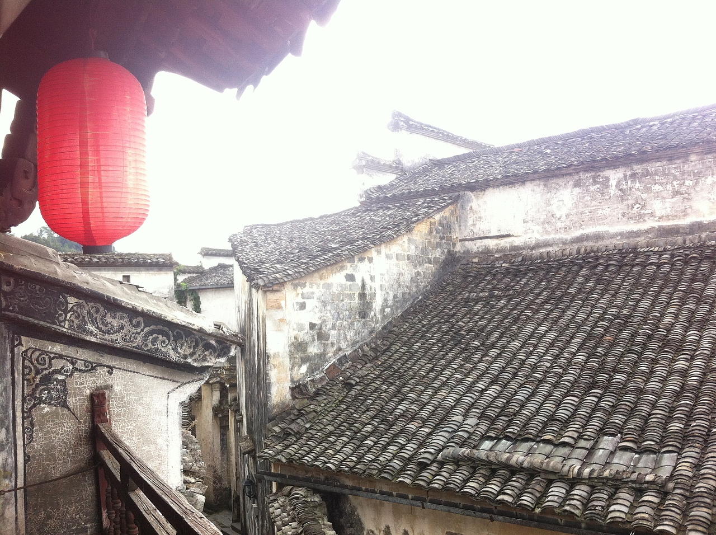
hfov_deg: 52.7
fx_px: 723
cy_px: 268
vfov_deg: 40.6
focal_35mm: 35
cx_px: 358
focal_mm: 3.85
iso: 100
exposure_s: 1/120
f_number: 2.8
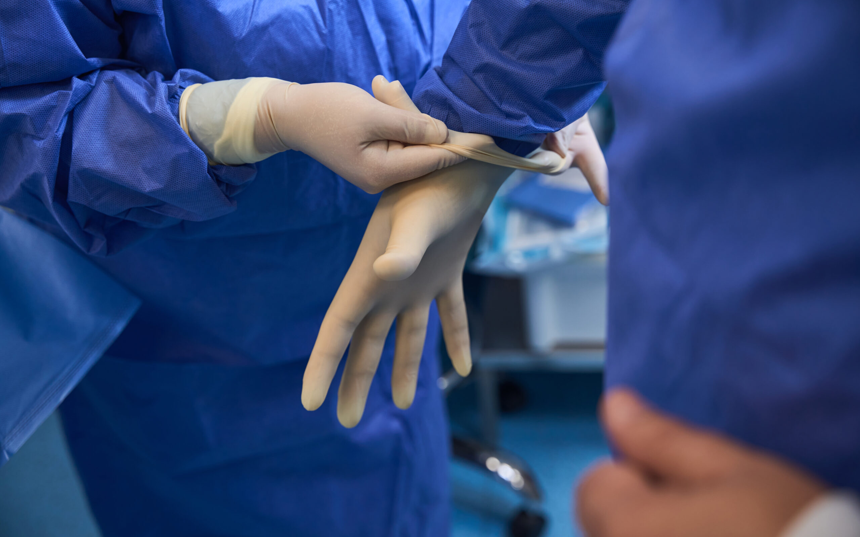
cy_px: 270
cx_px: 430
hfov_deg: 41.1
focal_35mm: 49
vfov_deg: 26.3
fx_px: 1148
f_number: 3.2
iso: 640
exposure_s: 1/250
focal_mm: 48
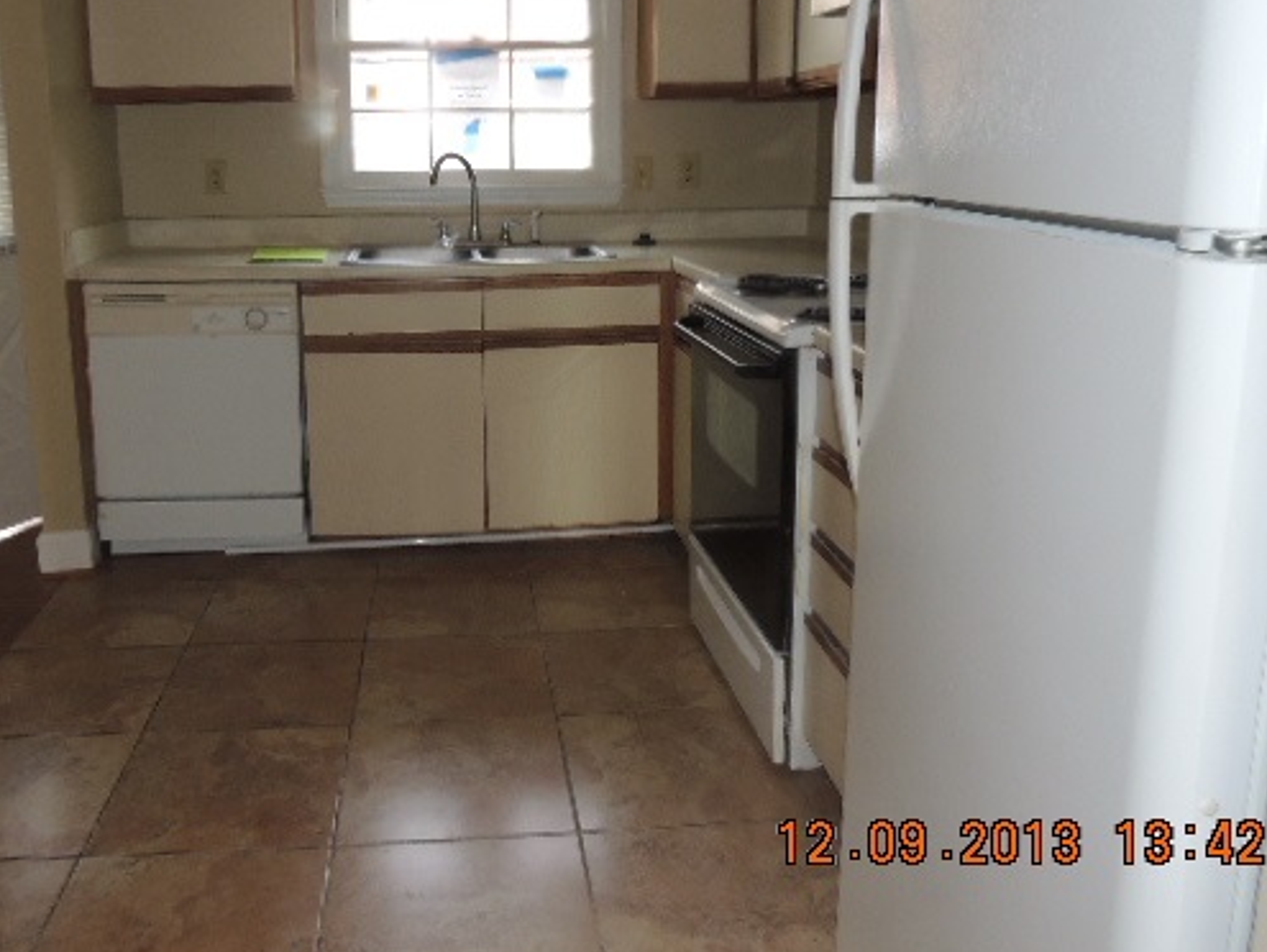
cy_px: 369
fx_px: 1135
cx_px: 530
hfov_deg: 58.0
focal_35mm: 31
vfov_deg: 45.2
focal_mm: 4.3
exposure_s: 1/30
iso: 200
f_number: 3
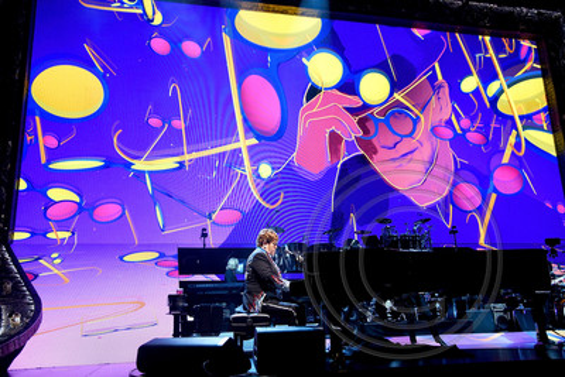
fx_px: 487
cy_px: 188
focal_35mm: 31
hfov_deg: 60.3
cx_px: 282
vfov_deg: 42.4
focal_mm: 31
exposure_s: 1/400
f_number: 4
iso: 800
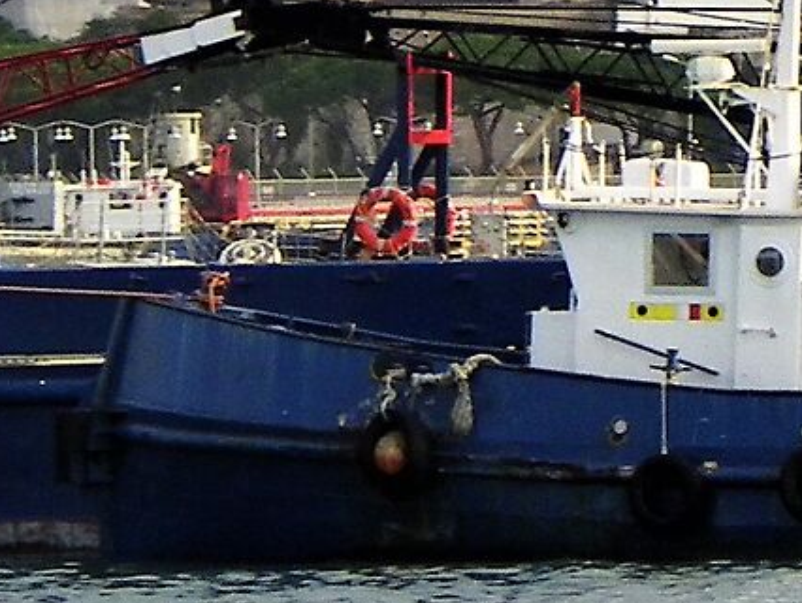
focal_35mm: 1109
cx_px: 1002
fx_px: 25708
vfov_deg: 1.3
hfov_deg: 1.8
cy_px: -281
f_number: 4.5
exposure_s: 1/200
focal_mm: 35.1
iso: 64
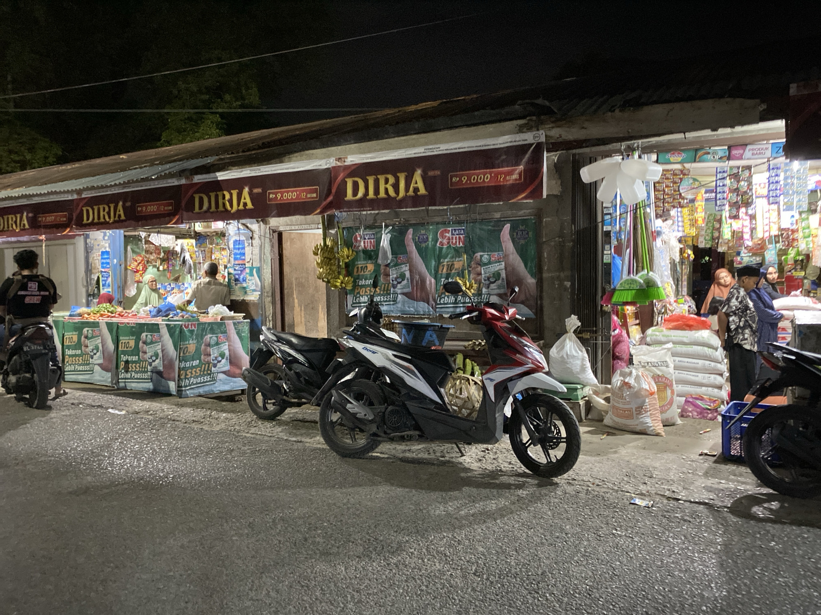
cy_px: 308
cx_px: 410
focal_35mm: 26
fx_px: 617
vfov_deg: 53.1
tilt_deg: -5.6
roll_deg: -0.1
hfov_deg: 67.3
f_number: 1.8
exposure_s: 1/17
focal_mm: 4.25
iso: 1000
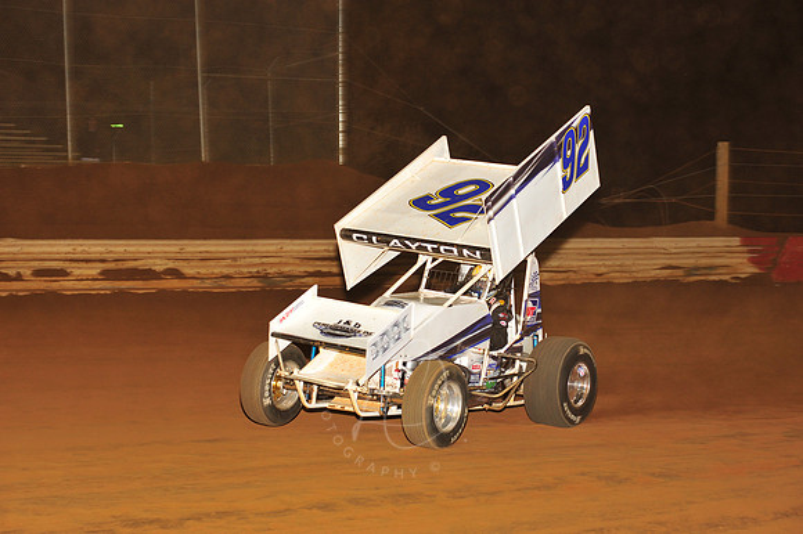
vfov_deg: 15.9
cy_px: 267
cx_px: 402
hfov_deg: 23.7
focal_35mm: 86
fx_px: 1917
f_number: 6.3
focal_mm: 86
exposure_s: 1/250
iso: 800
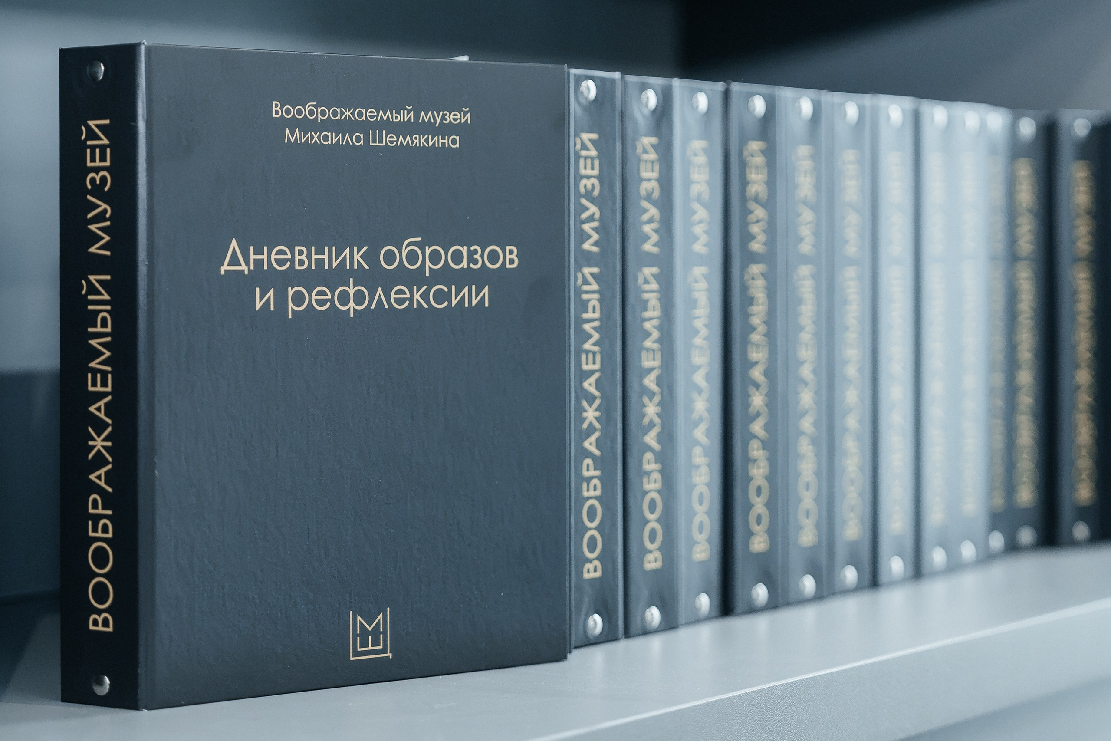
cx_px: 415
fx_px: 2430
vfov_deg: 17.3
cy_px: 324
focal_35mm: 79
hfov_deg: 25.7
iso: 3200
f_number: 2.8
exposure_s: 1/320
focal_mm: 53
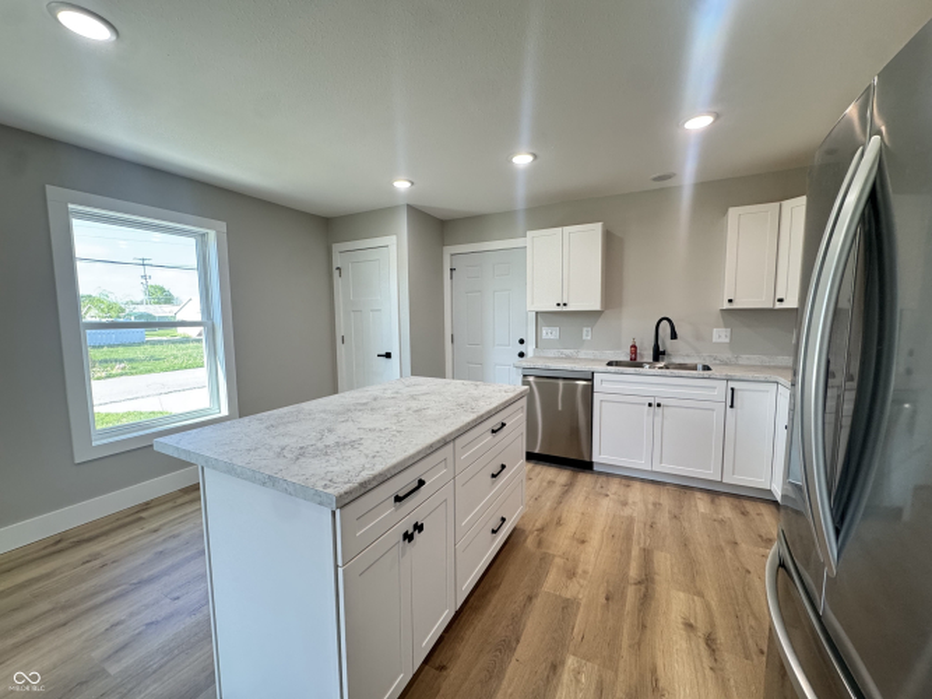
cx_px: 466
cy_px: 350
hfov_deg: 102.1
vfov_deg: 85.7
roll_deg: +0.7
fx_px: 377
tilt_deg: -4.6
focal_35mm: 14
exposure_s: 1/120
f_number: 2.2
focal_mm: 2.22
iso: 200
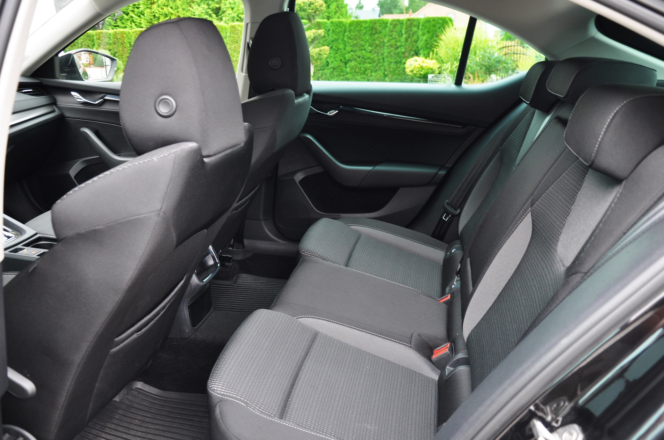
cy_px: 220
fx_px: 580
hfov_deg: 59.6
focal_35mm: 32
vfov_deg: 41.6
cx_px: 332
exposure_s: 1/25
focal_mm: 21
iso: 250
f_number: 3.8
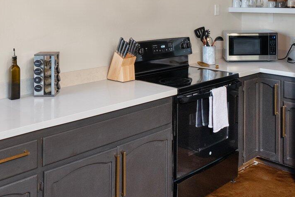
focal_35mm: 46
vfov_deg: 27.5
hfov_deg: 42.0
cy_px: -1
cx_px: 202
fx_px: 377
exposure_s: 1/3
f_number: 8
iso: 1600
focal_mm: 16
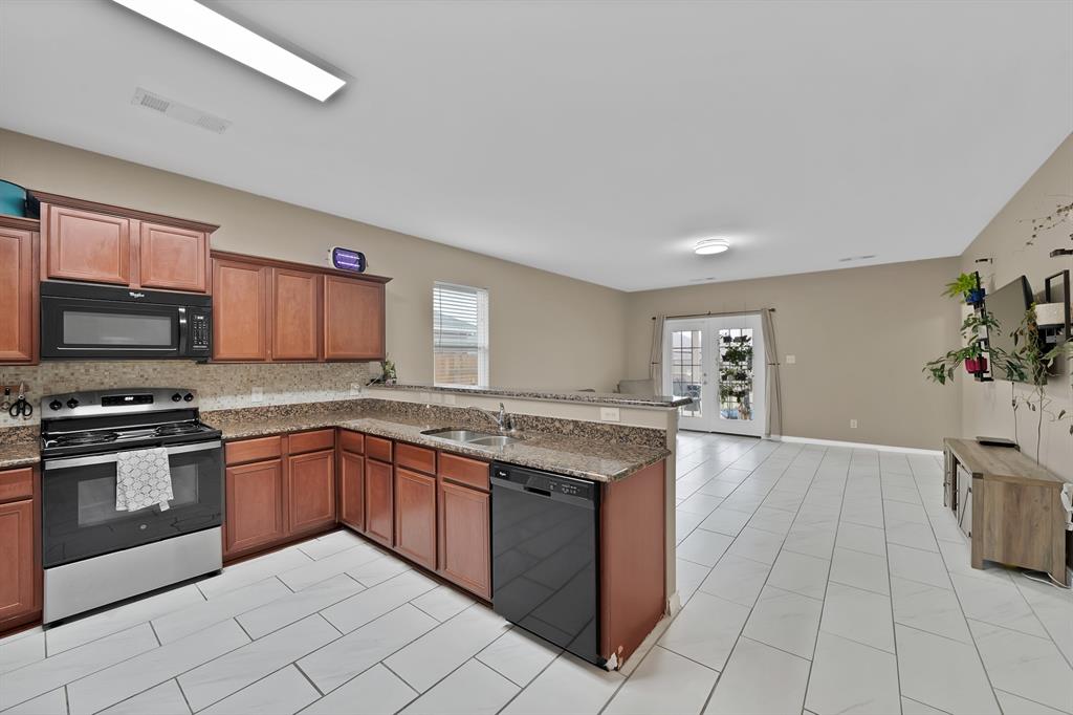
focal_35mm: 13
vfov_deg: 85.4
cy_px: 358
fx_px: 387
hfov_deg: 108.3
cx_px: 536
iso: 640
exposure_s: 1/1.25
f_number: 9
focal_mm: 13
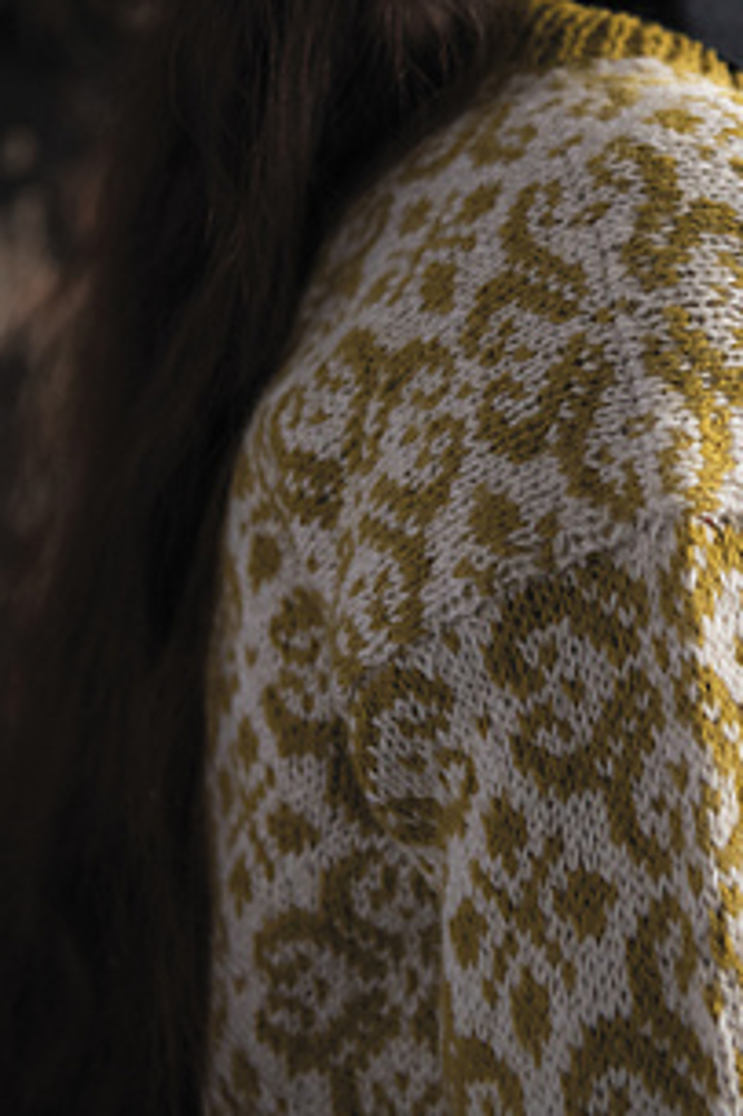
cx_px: 587
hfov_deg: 16.5
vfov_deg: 24.4
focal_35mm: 82
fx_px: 2541
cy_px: 227
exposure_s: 1/160
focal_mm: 50
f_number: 4
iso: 1250
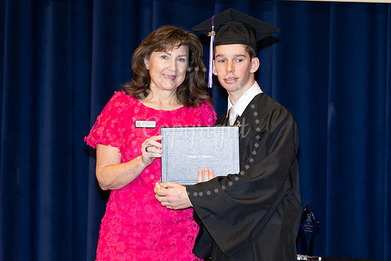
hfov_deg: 11.1
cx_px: 187
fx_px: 2017
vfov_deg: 7.4
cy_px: 126
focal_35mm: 186
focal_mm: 150
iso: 1000
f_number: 5.6
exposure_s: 1/80
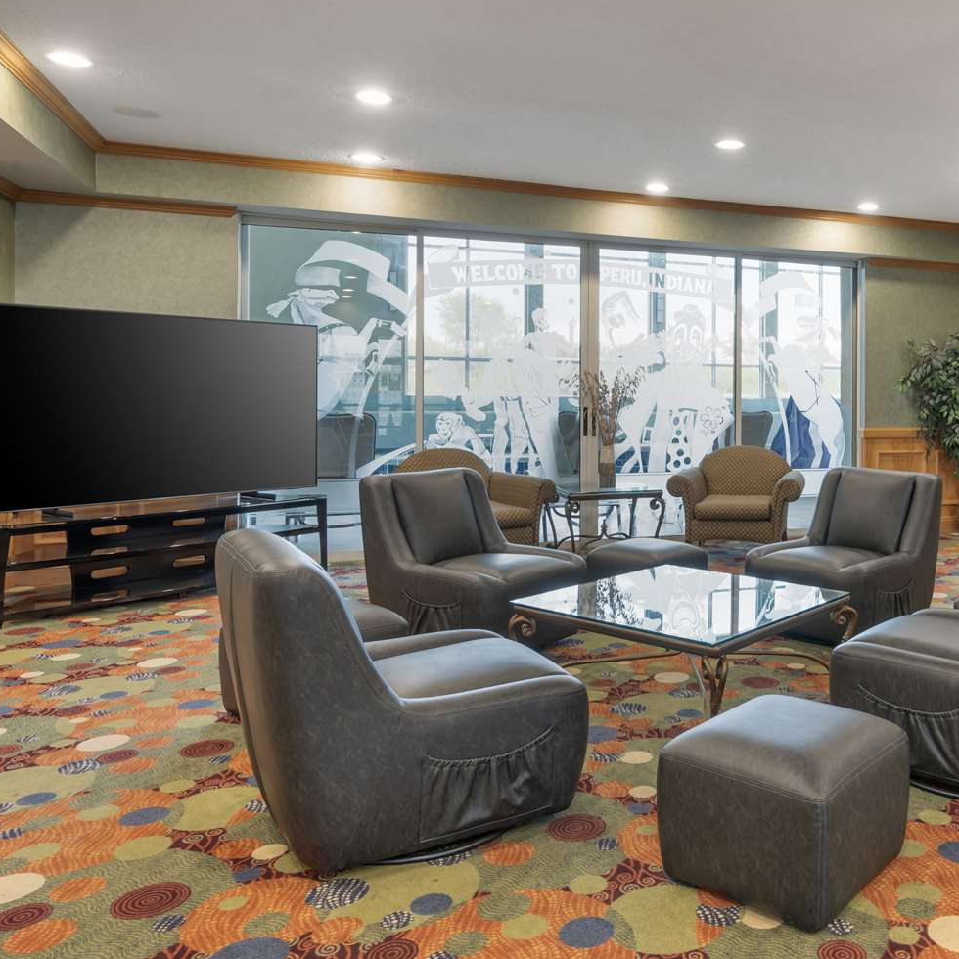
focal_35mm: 27
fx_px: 835
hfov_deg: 57.3
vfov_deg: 59.7
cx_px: 694
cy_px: 479
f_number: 10
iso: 200
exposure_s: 1/15
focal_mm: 20.5
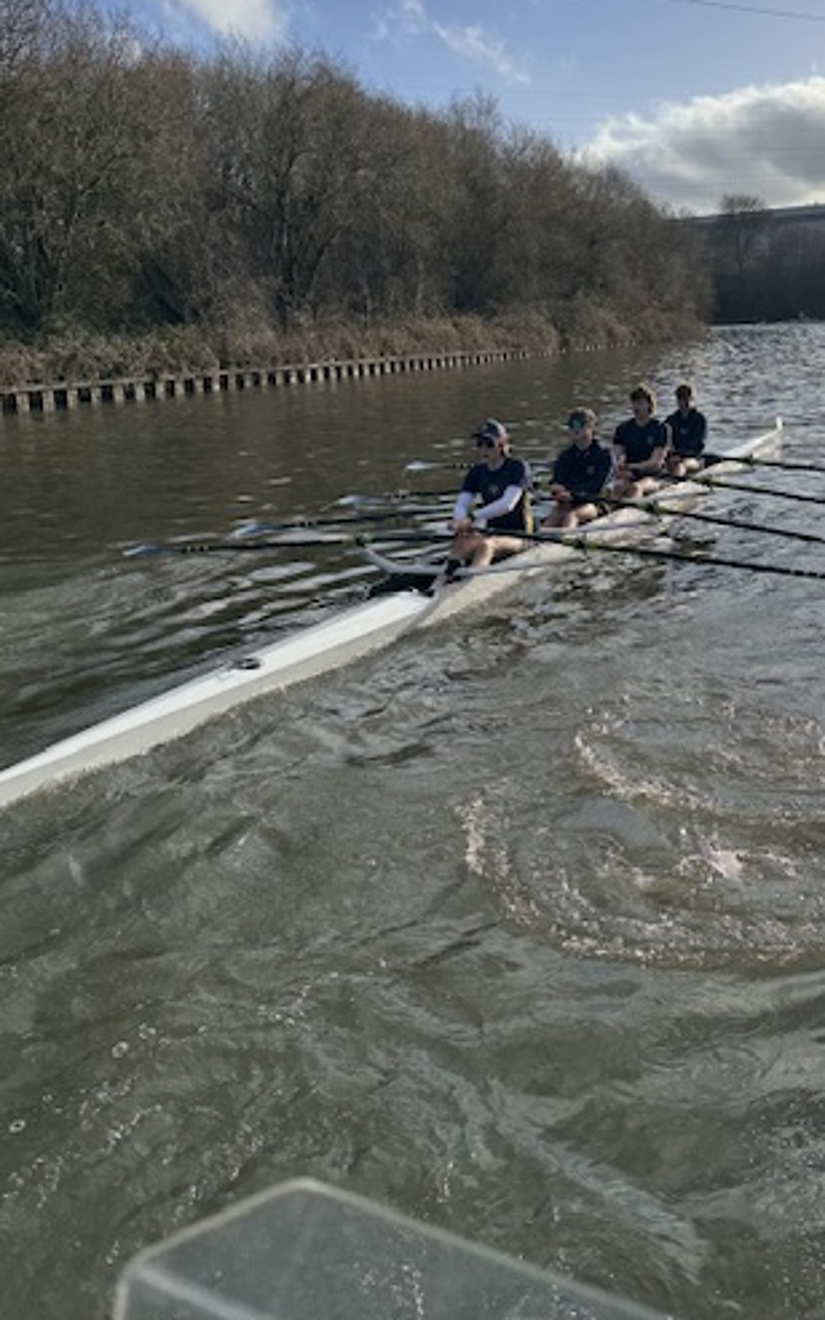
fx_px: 1187
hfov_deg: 37.6
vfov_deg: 57.8
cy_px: 541
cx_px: 597
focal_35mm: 33
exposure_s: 1/6410
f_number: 1.78
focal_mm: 6.76
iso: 80
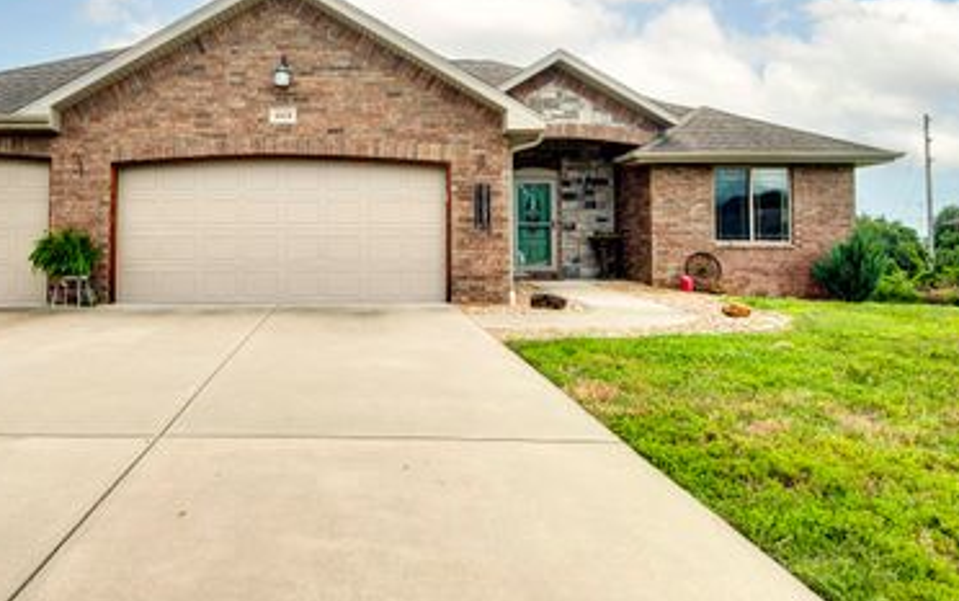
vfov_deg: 47.2
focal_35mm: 26
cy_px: 226
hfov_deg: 69.3
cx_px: 363
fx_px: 680
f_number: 6.7
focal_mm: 19
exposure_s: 1/250
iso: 100
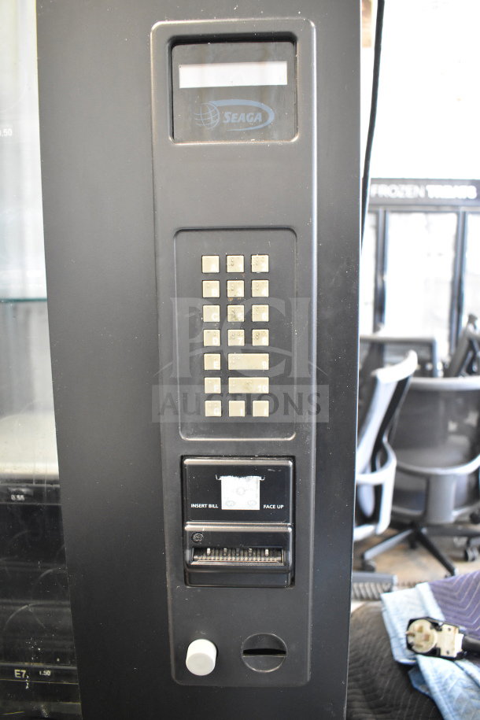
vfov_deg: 67.4
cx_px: 240
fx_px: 540
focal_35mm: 27
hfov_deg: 47.9
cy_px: 360
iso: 3600
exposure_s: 1/30
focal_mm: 18
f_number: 3.5
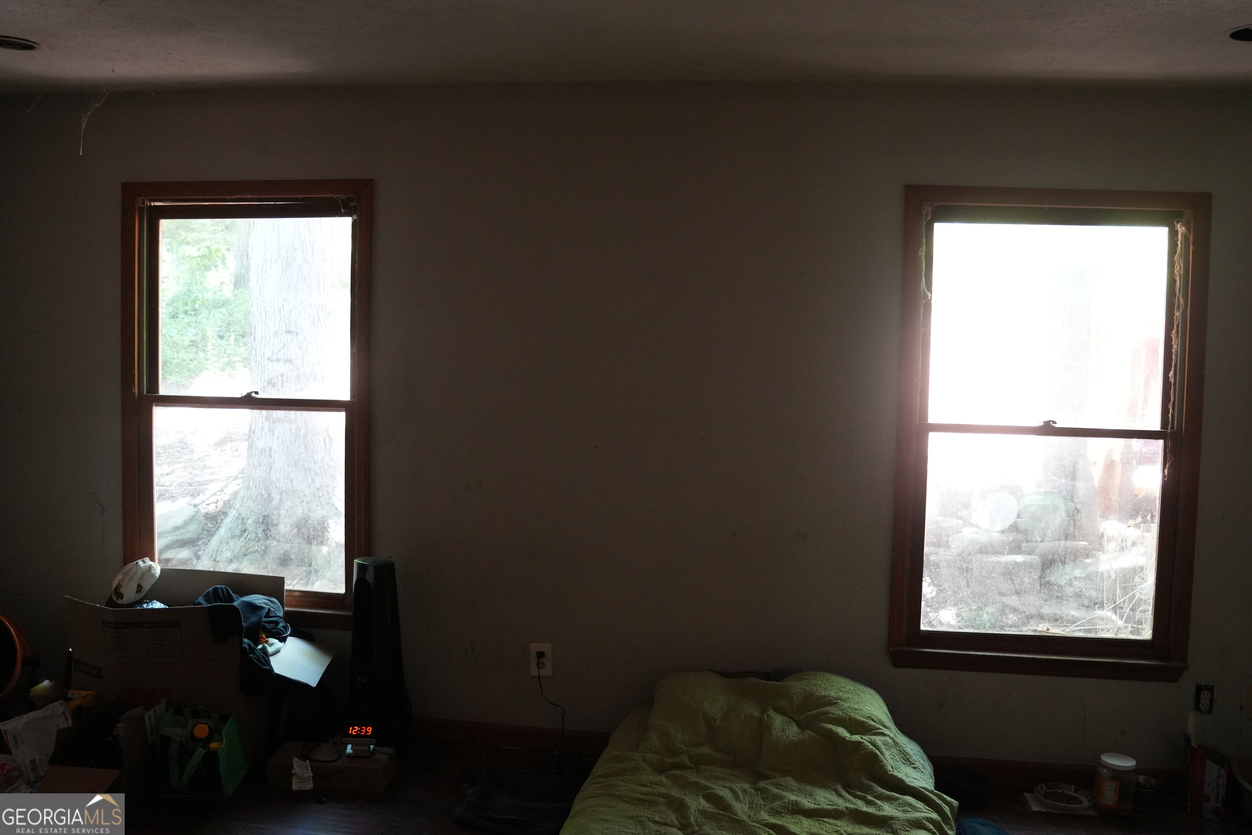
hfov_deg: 58.8
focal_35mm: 32
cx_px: 626
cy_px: 418
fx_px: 1111
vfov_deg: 41.2
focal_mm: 21.3
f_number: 2.8
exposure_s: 1/160
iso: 2000
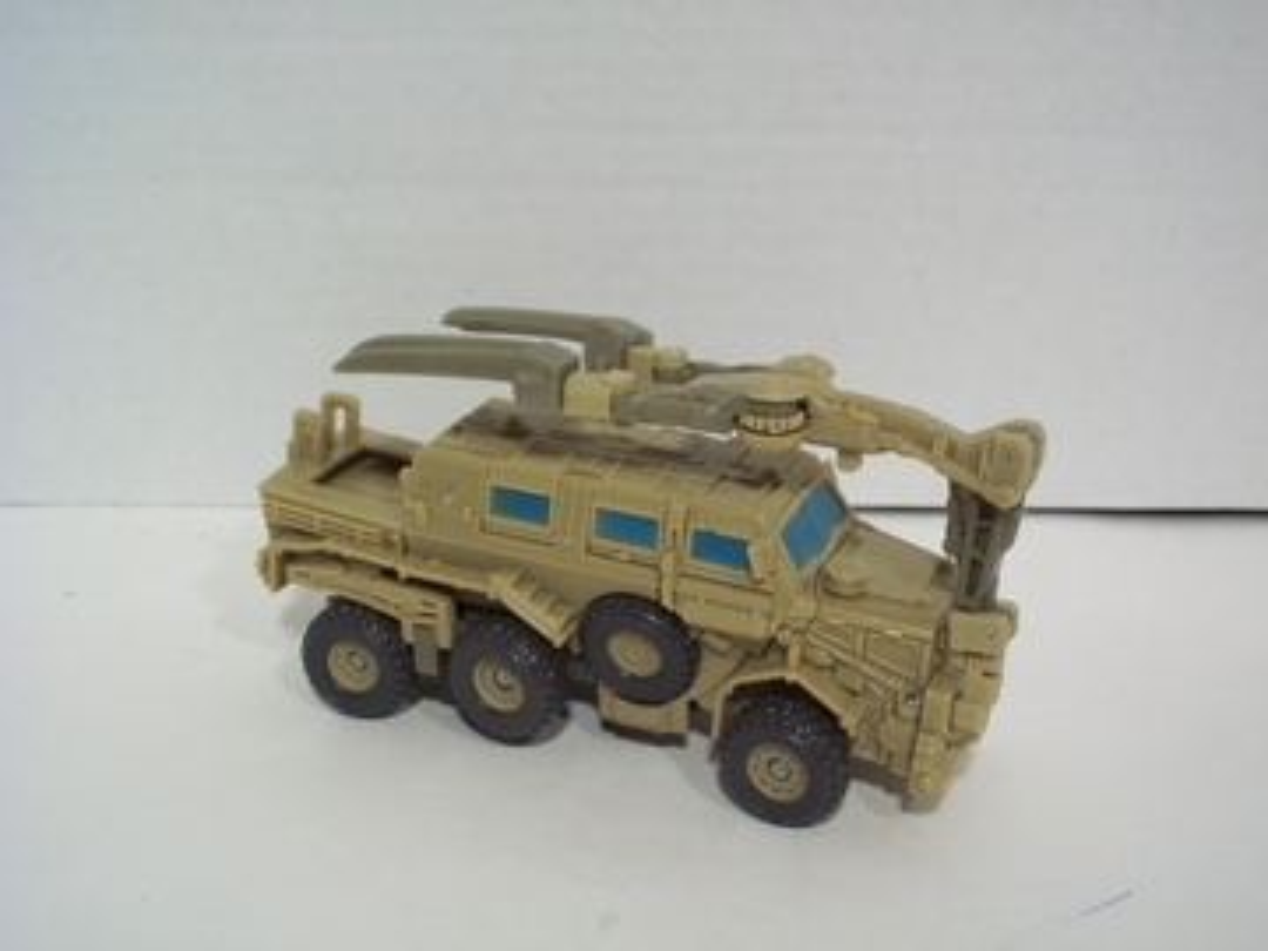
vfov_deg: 31.5
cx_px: 634
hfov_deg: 41.2
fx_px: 1685
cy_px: 476
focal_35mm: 46
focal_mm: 8.2
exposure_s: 1/60
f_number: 3.5
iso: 80
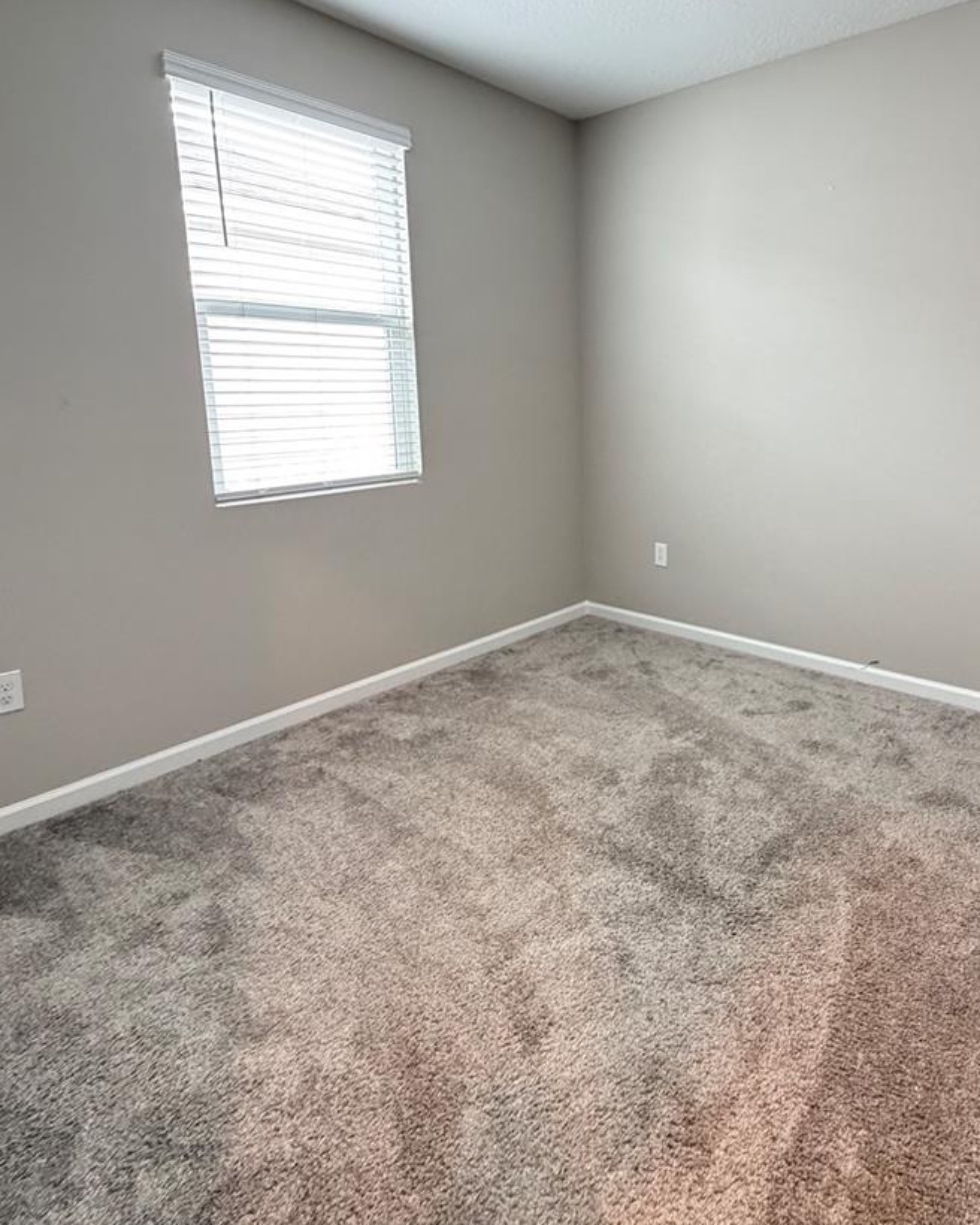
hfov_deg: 66.6
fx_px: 725
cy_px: 512
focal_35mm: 20
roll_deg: +0.6
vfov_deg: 79.7
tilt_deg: -9.6
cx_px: 636
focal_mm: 2.22
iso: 640
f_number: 2.2
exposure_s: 1/60
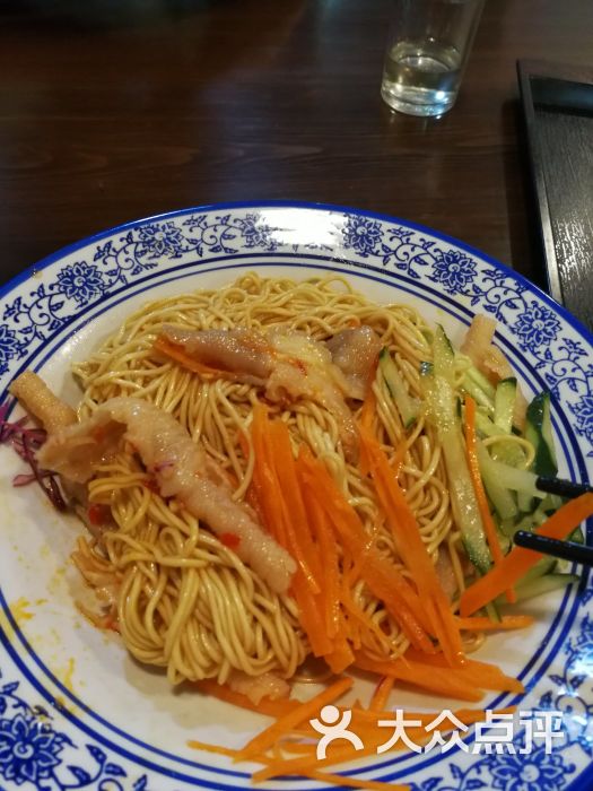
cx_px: 296
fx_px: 617
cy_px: 396
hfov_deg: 51.4
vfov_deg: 65.3
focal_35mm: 27
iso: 400
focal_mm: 3.95
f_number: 2.2
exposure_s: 1/25
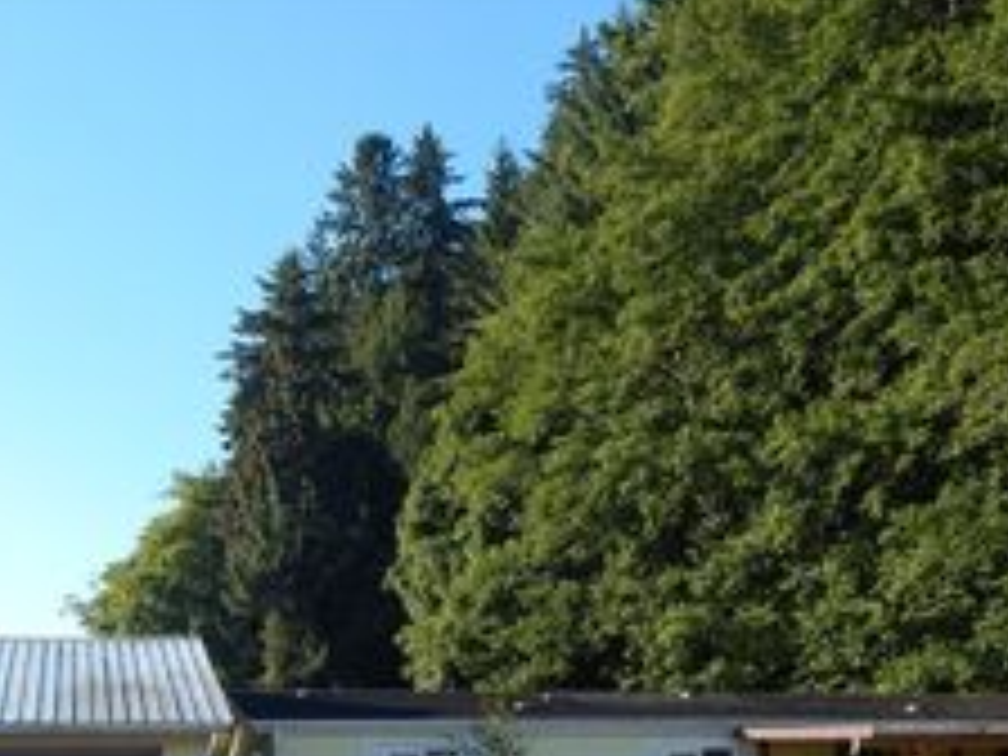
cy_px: 821
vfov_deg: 27.3
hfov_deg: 38.5
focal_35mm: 49
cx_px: 346
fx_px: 1427
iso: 125
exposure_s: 1/800
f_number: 3
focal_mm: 4
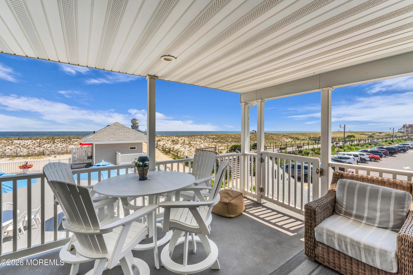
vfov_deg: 75.1
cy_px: 138
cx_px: 206
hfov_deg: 98.2
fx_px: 179
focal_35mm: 16
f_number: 22
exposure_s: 1/25
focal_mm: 15.6
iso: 100
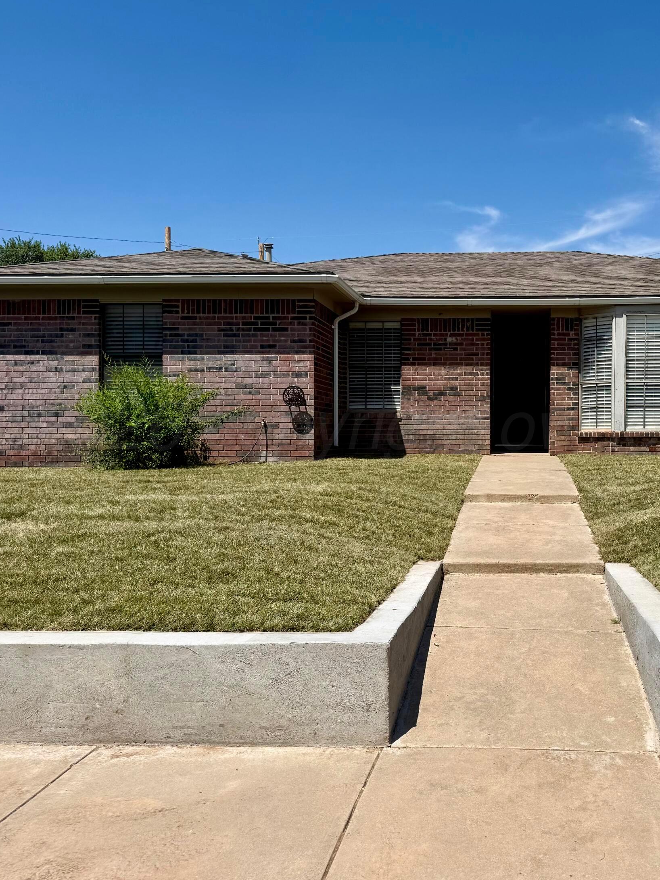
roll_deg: -0.6
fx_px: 839
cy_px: 431
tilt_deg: +0.7
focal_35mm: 33
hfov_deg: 42.1
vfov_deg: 55.4
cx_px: 466
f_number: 1.78
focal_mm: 6.76
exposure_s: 1/7353
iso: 80
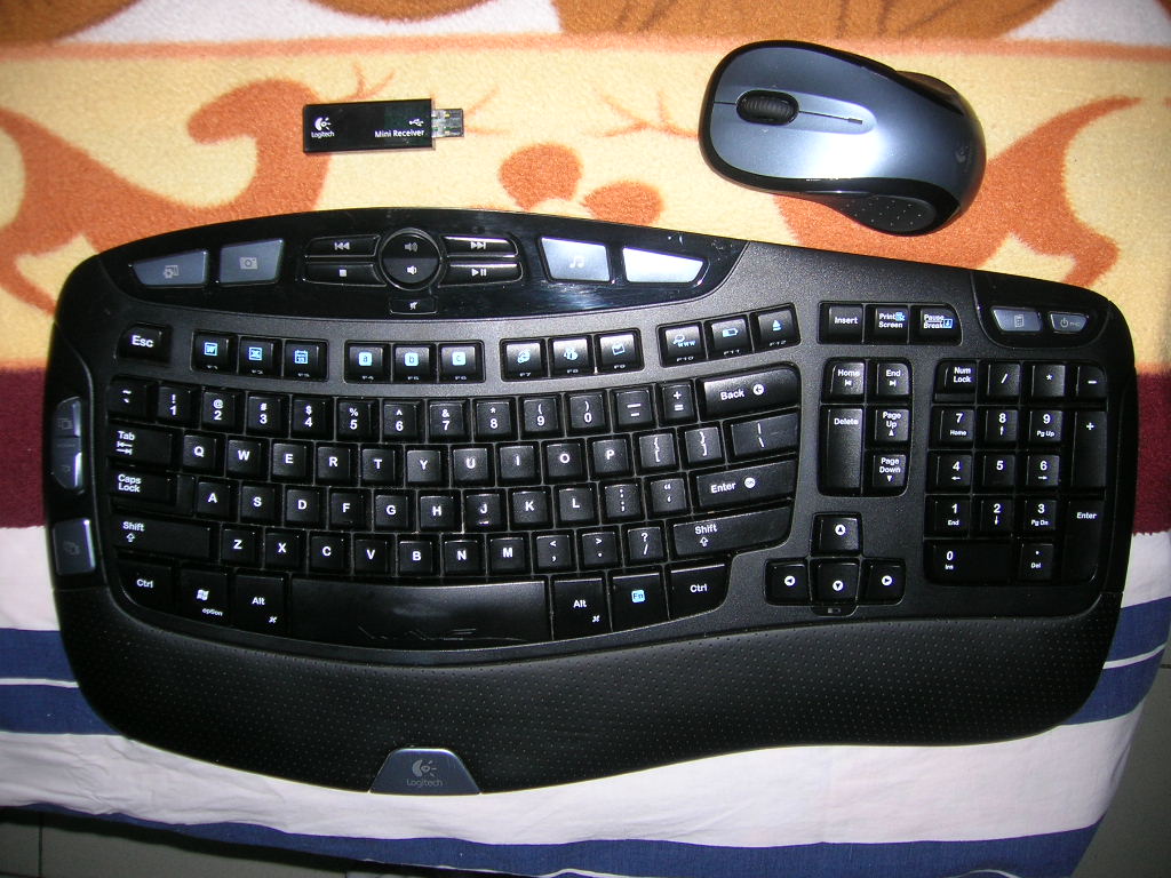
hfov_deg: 54.0
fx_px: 1150
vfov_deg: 41.8
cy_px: 439
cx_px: 586
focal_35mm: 34
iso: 50
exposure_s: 1/60.1
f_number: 2.9
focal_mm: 5.7
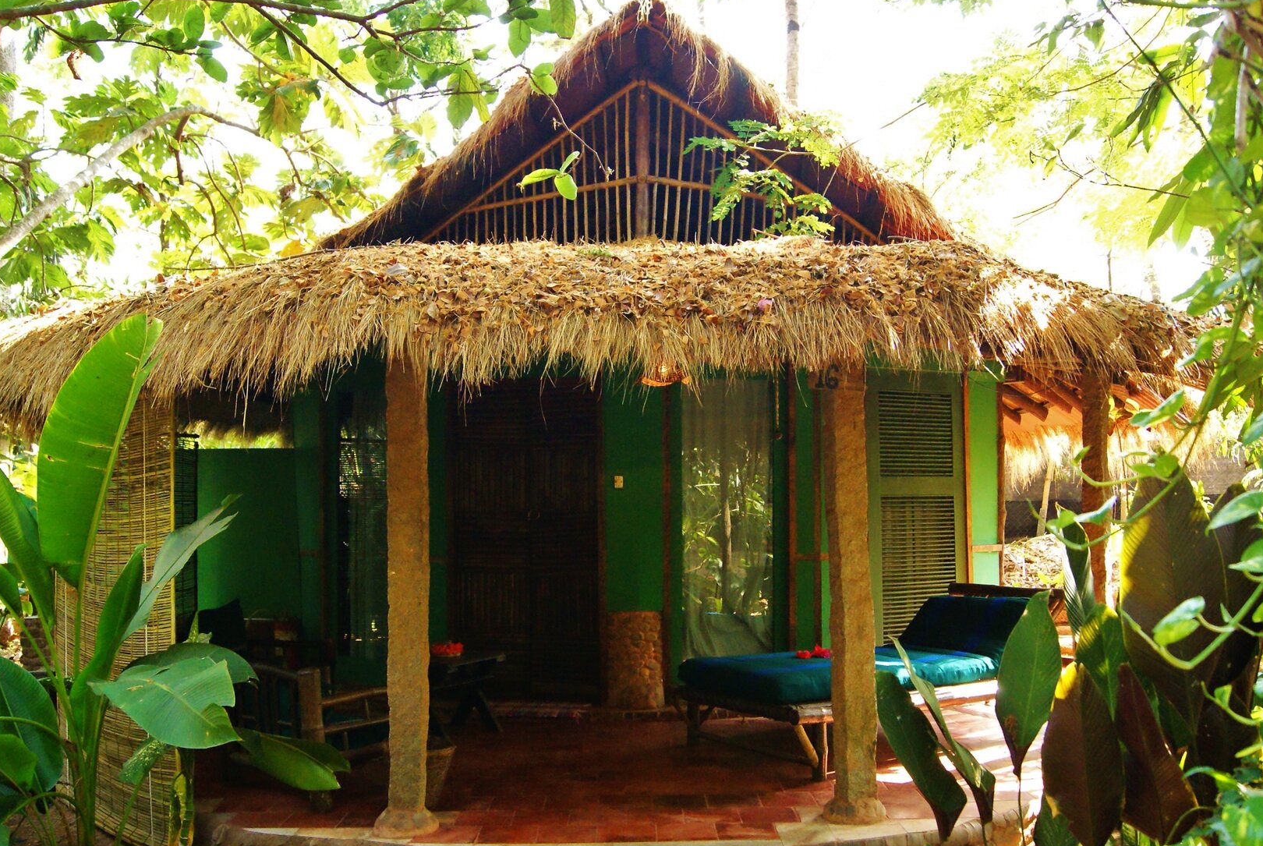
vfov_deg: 41.2
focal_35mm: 32
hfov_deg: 58.6
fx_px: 1124
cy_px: 431
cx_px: 680
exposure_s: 1/125
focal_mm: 18
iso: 1600
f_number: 4
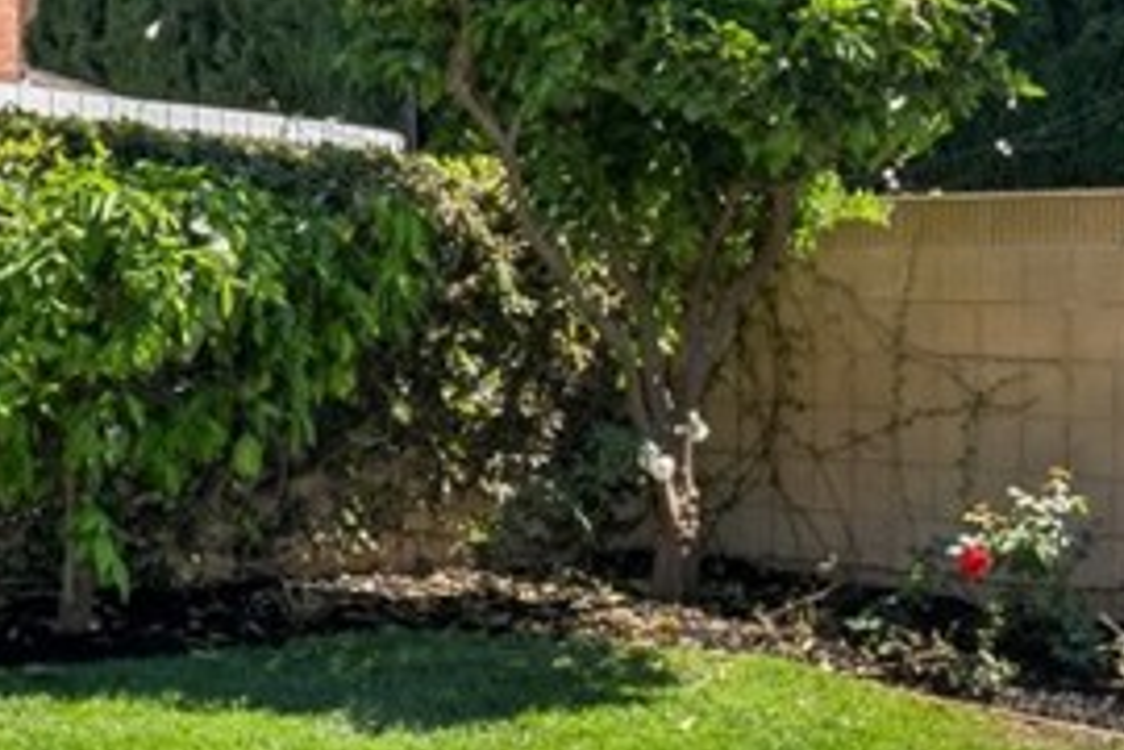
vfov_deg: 15.0
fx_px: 2841
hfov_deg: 22.2
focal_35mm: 91
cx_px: 312
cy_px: 346
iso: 100
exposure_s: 1/400
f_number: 8
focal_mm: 24
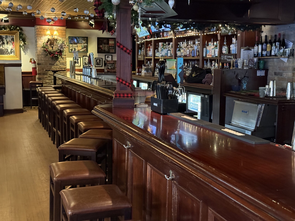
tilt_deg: -7.4
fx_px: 409
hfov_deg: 39.7
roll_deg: -0.1
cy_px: 110
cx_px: 148
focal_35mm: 48
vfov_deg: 30.3
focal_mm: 6.76
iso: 640
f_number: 1.78
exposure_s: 1/20
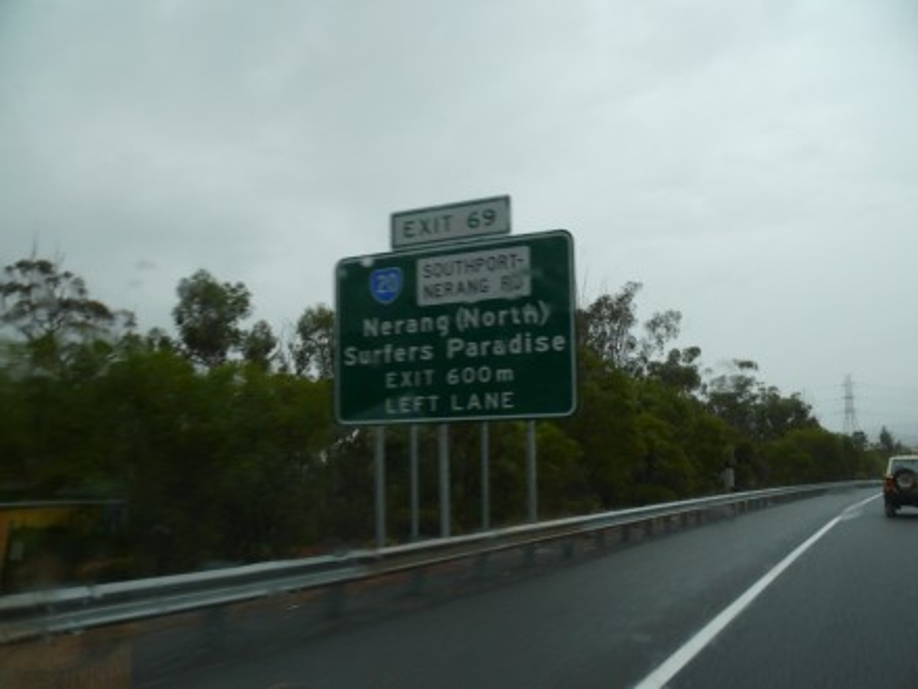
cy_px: 344
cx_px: 459
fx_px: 928
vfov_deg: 40.7
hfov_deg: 52.6
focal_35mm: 35
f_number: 3.6
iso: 100
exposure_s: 1/100
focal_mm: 7.4
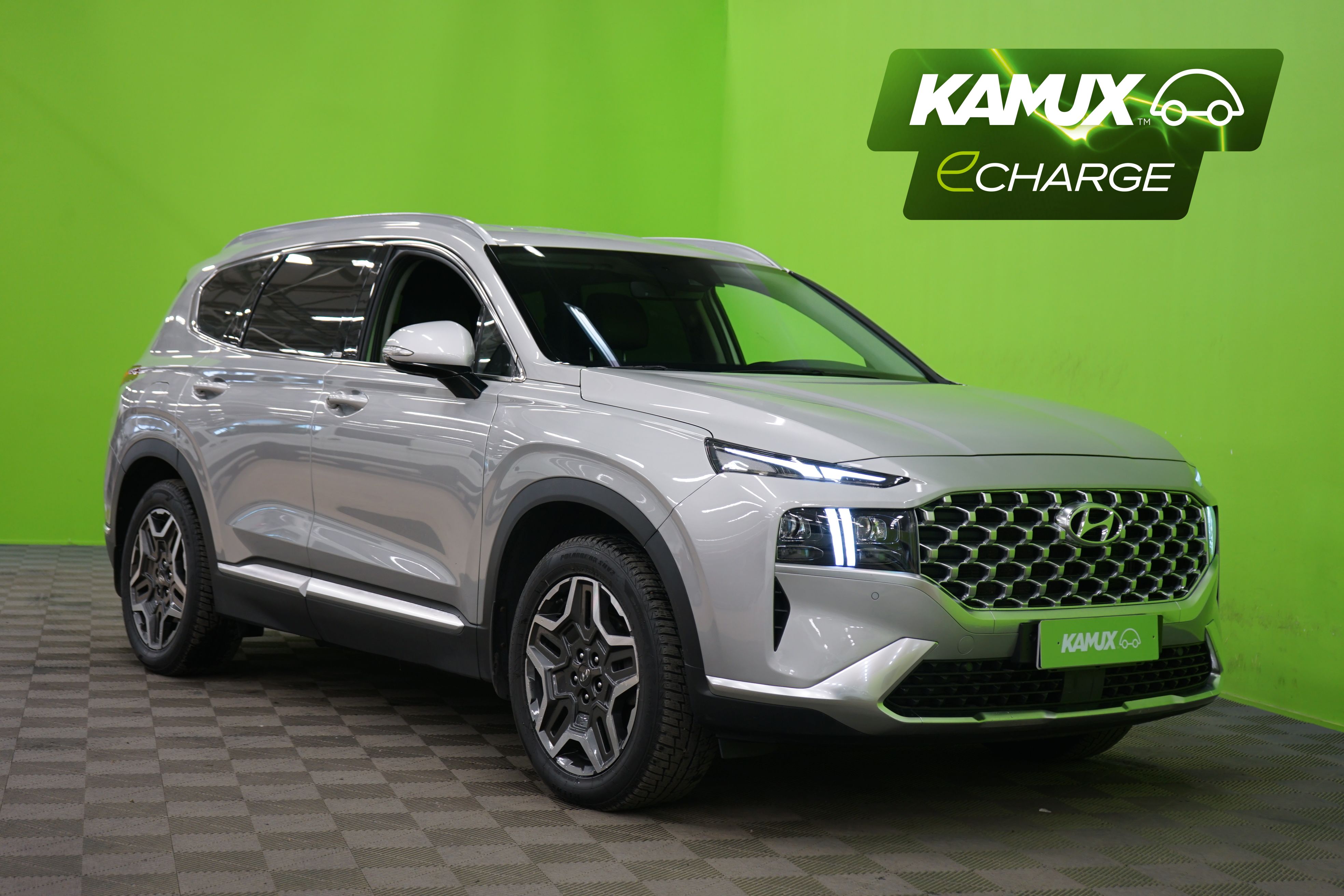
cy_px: 448
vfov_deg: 25.5
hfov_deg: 37.5
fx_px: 1979
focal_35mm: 53
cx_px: 672
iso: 400
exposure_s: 1/10
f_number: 5
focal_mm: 53
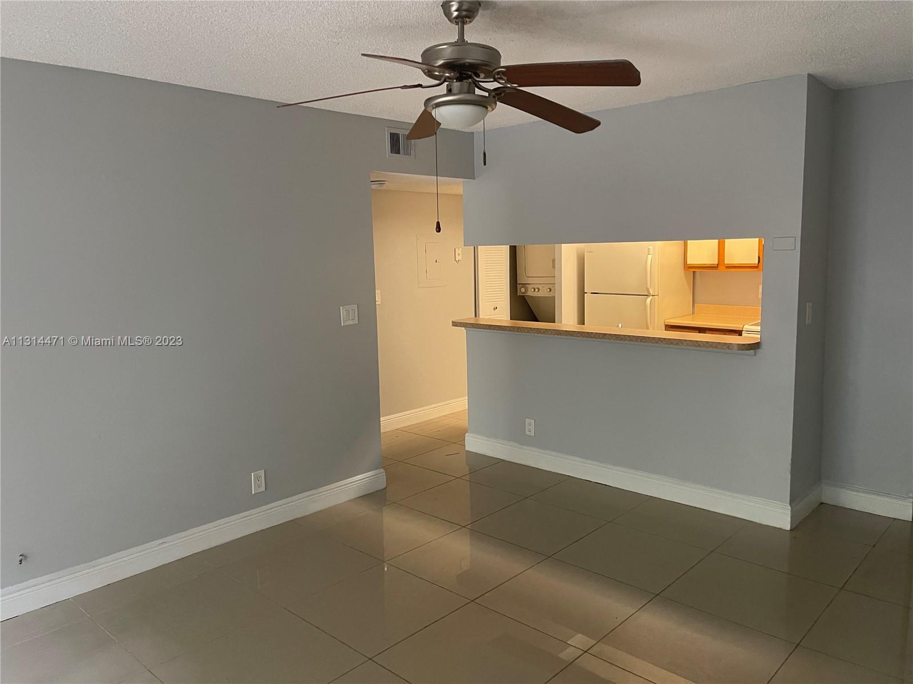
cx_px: 456
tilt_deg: -7.7
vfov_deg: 53.1
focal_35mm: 26
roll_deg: +0.8
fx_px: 686
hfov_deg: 67.3
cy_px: 342
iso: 320
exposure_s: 1/60
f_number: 1.6
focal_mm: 5.1
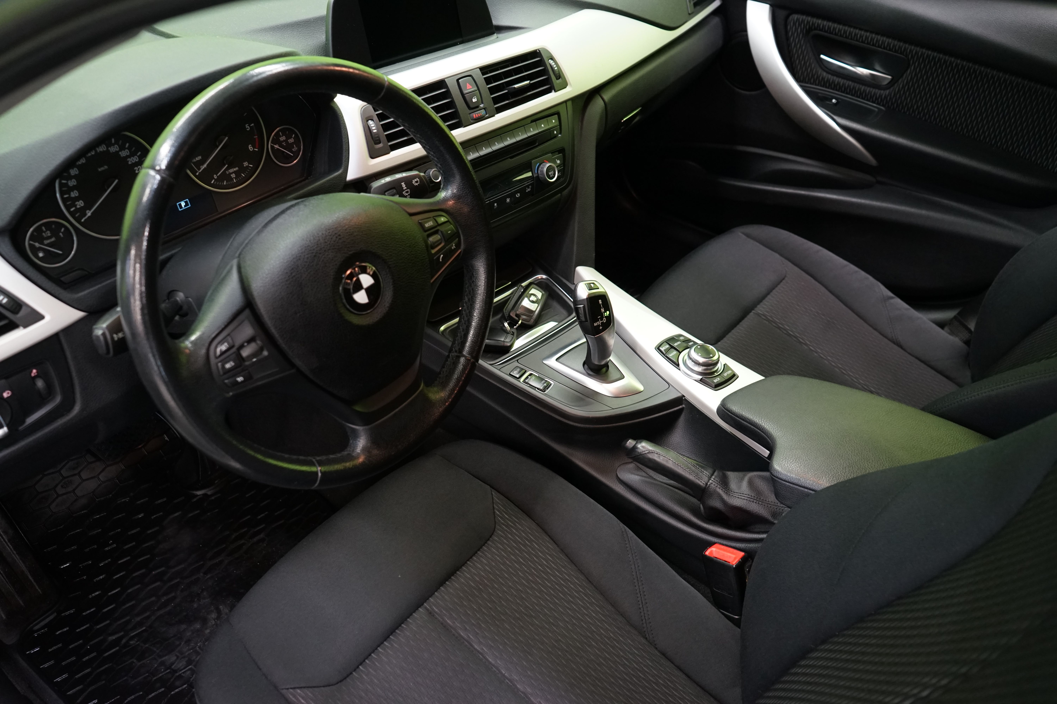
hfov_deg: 63.7
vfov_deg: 45.0
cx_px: 528
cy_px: 352
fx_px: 851
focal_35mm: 29
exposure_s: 1/20
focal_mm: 29
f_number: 5
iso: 2000
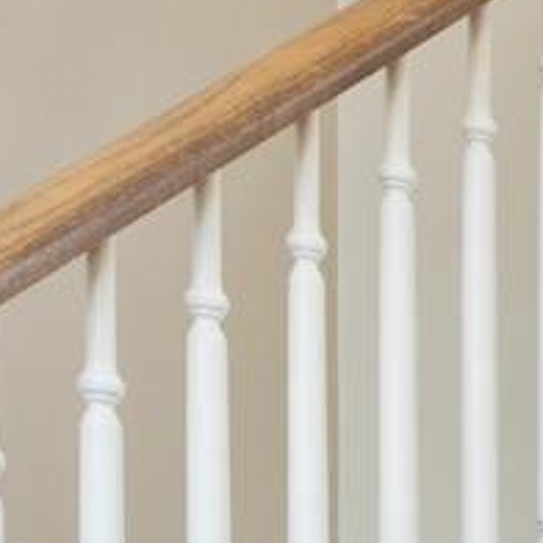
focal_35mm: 142
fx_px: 2520
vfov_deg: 11.2
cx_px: 2244
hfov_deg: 7.7
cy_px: 1056
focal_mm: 16
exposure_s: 1
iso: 250
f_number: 9
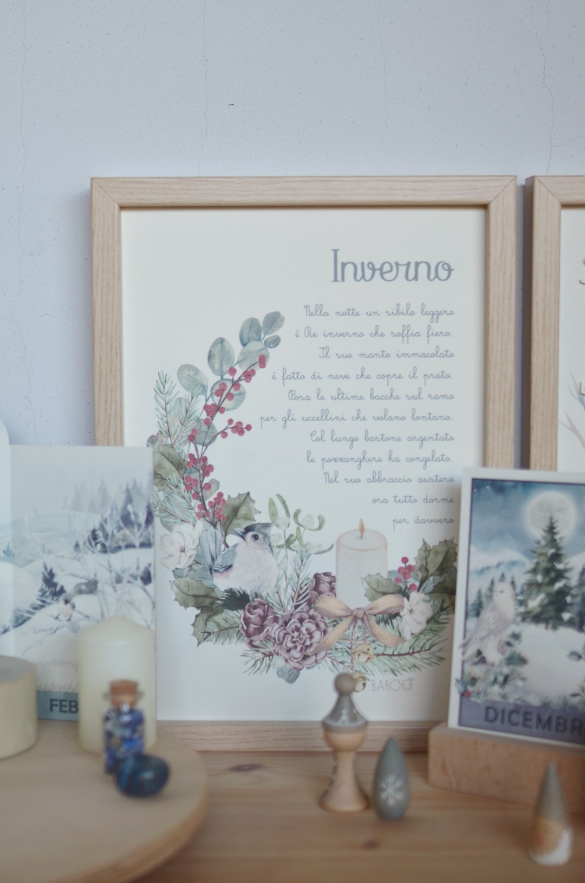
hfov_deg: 25.6
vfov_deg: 37.9
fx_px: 1286
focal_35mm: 52
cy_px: 442
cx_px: 292
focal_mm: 35
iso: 160
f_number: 1.8
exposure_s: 1/100
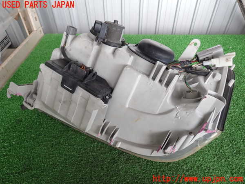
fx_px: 177
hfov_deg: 69.4
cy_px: 92
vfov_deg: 54.9
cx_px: 122
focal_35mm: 25
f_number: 2
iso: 100
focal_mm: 4.5
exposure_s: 1/80
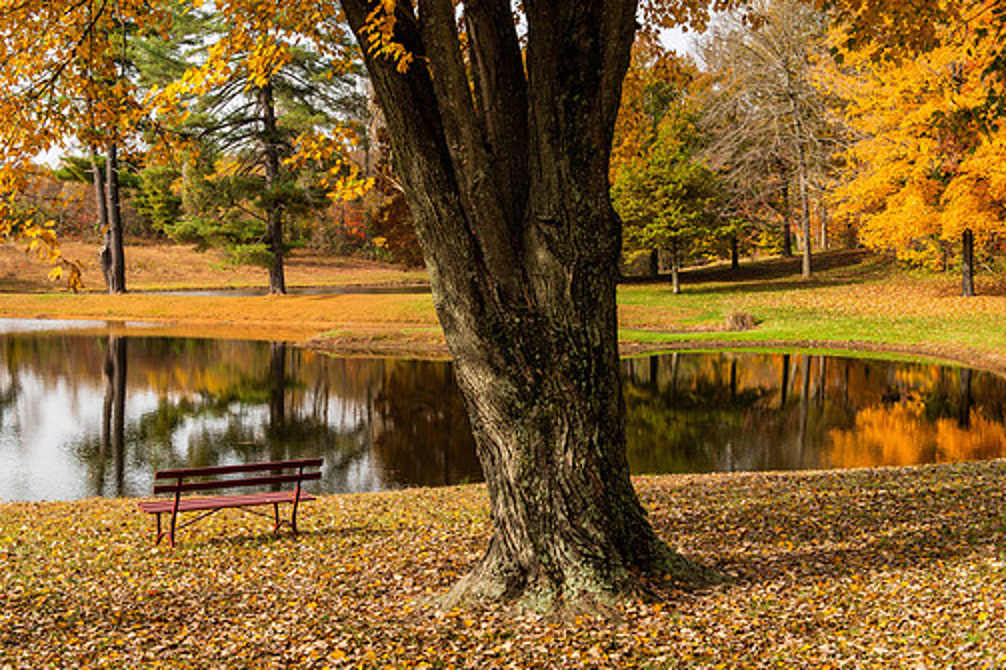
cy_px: 357
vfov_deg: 26.5
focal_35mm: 51
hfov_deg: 38.9
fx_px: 1425
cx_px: 476
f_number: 9
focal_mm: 44
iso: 100
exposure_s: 1/60
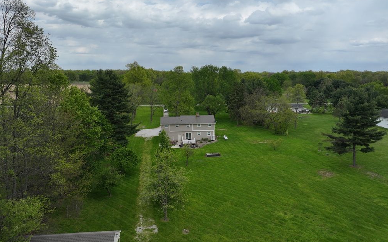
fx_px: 275
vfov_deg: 47.6
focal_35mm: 26
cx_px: 194
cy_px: 112
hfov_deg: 70.4
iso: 150
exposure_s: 1/2500
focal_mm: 12.29
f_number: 2.8
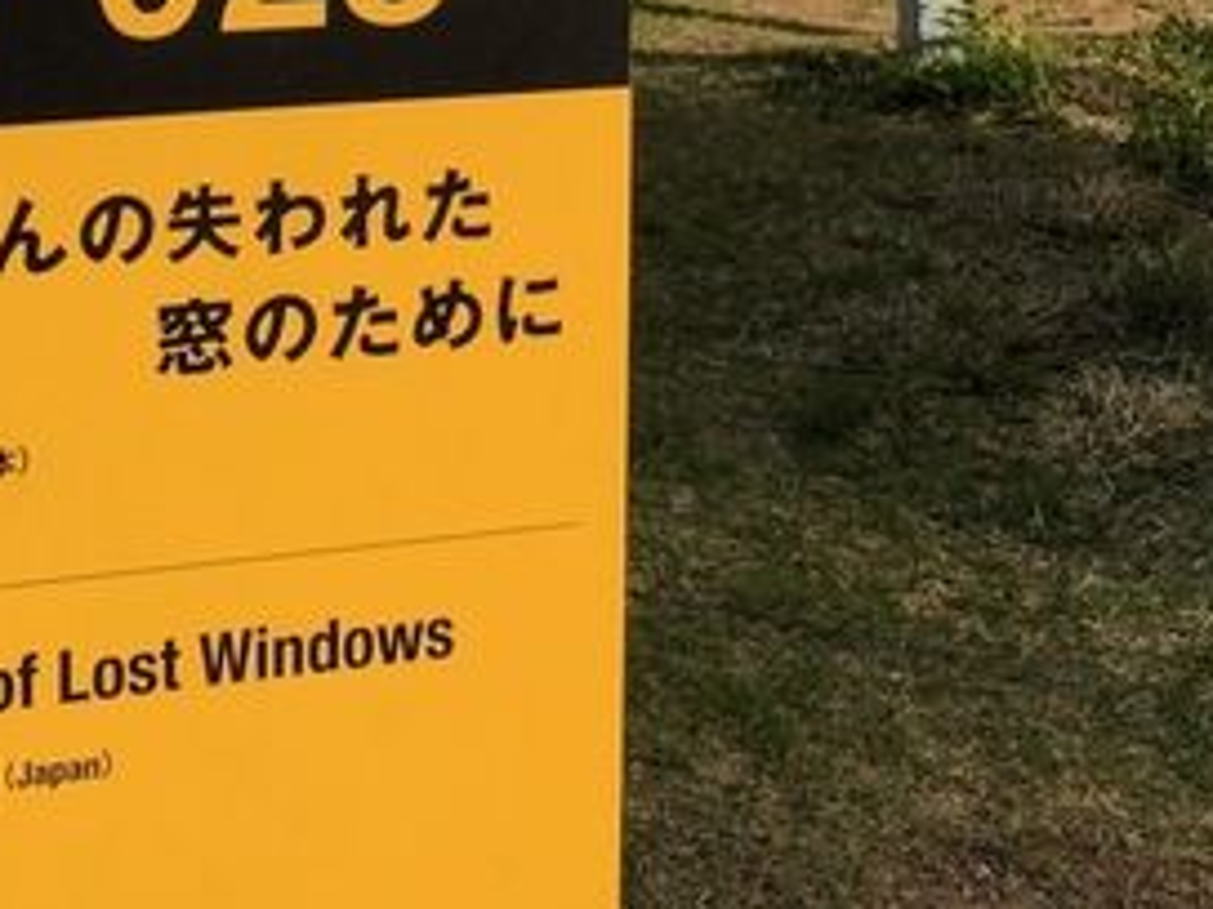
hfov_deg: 23.0
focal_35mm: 84
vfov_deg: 16.8
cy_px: -207
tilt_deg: -5.9
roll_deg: +2.9
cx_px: 270
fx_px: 2943
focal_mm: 4
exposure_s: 1/1567
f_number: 1.8
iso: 20
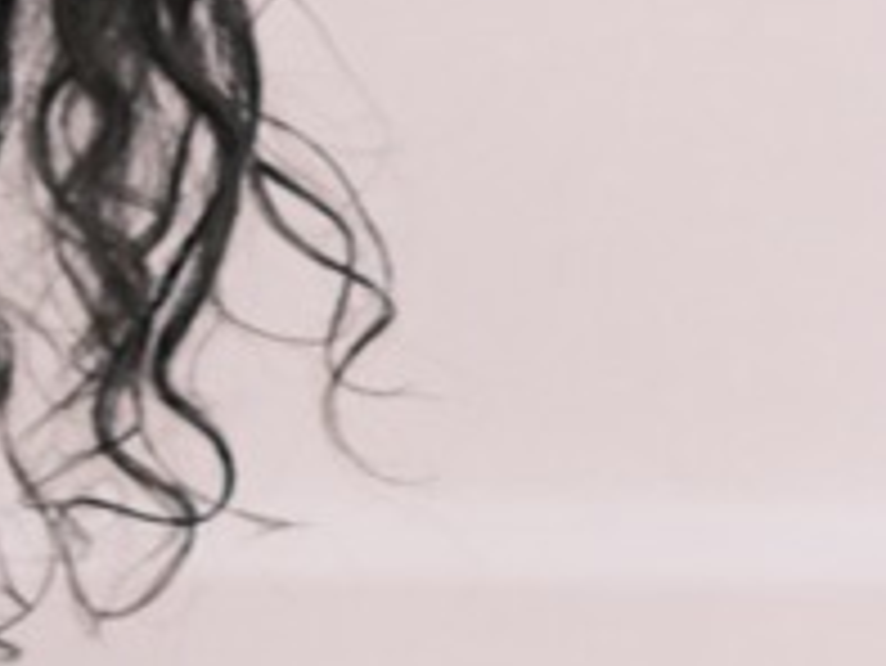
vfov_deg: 3.6
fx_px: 10577
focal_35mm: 413
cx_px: 139
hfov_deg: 4.8
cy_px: -864
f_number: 2.5
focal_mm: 35
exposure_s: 1/125
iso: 640
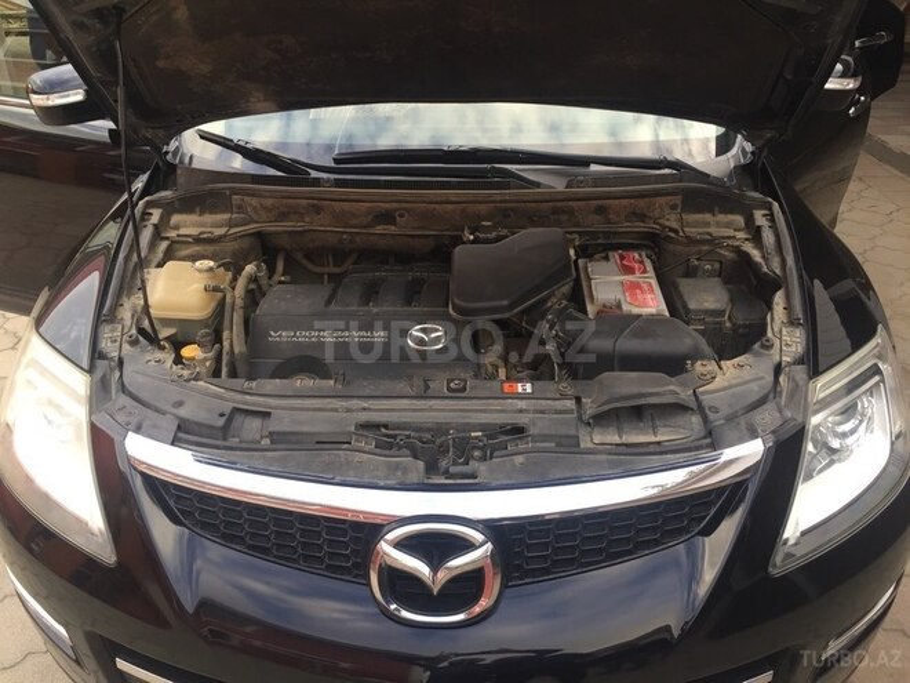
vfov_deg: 48.2
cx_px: 455
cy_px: 342
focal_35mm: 29
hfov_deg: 61.7
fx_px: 762
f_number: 2.2
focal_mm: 4.15
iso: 50
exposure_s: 1/100
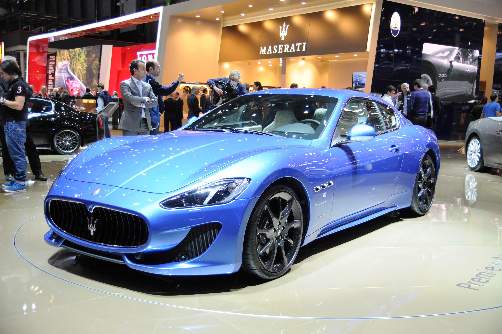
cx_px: 251
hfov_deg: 49.6
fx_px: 543
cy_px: 167
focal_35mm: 39
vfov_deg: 34.1
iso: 400
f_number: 3.3
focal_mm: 26
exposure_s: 1/90
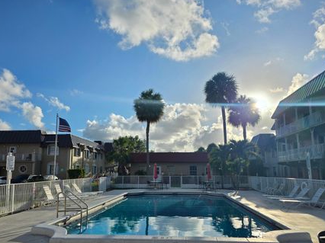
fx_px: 253
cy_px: 136
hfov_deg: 65.3
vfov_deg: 51.2
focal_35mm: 27
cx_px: 159
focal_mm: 6.3
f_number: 1.7
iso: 40
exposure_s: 1/7944
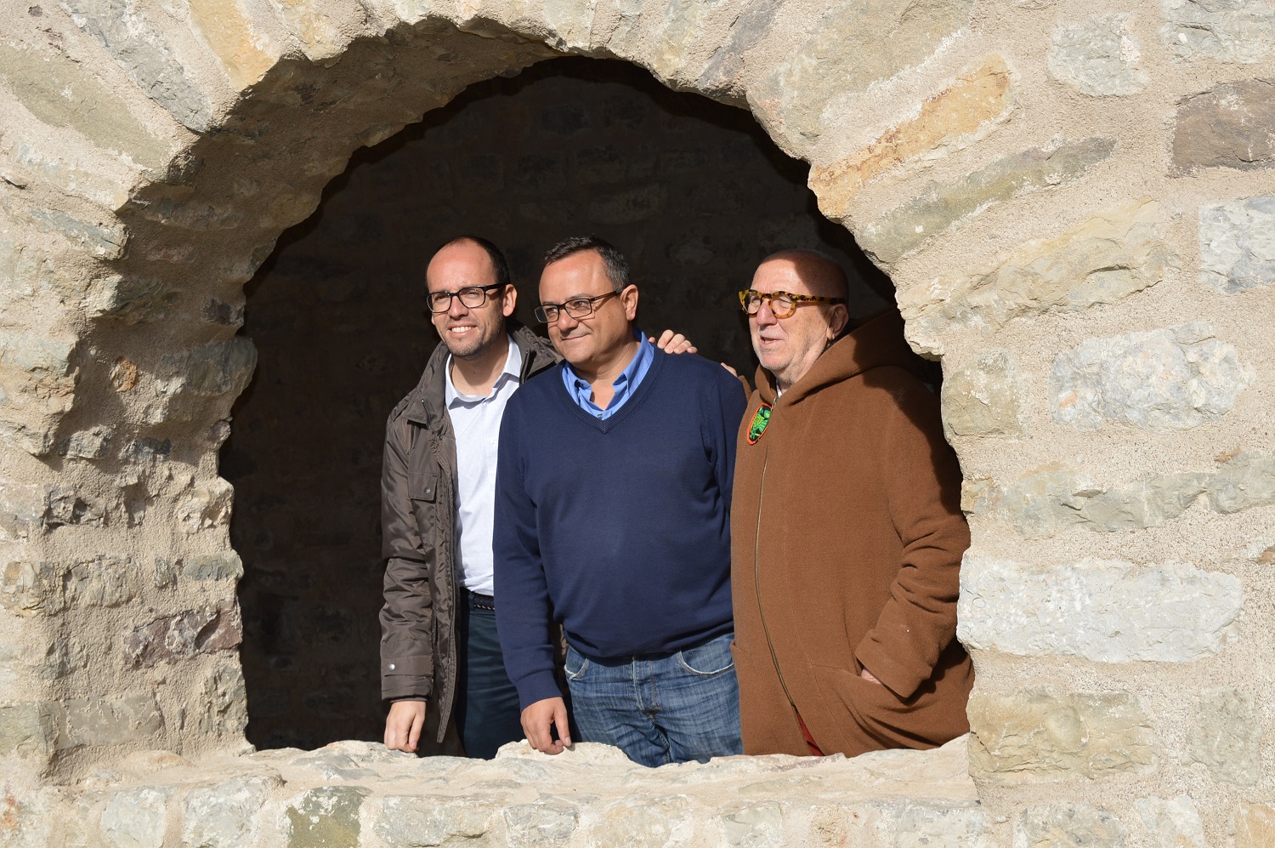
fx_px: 2547
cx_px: 638
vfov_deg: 18.9
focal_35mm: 72
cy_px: 424
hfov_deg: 28.1
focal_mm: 48
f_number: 9
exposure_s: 1/200
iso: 100
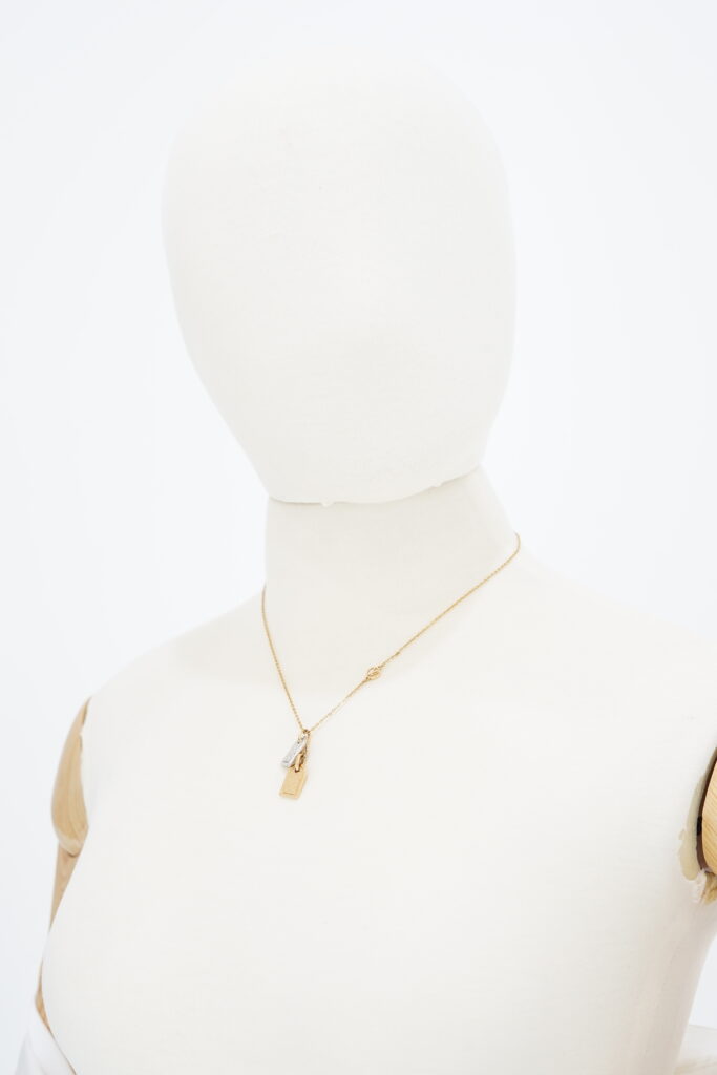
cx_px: 358
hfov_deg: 27.0
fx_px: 1493
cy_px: 538
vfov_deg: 39.6
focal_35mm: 50
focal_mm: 50
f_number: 6.3
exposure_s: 1/5
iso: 640
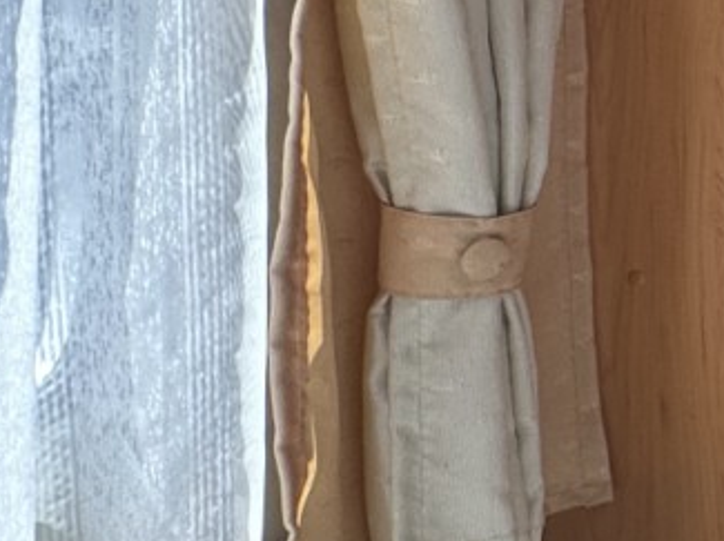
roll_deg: +0.5
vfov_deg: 20.9
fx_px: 1442
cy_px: 85
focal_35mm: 69
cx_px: 1466
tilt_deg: +0.2
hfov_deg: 18.2
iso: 40
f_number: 2.2
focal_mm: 2.22
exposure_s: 1/120
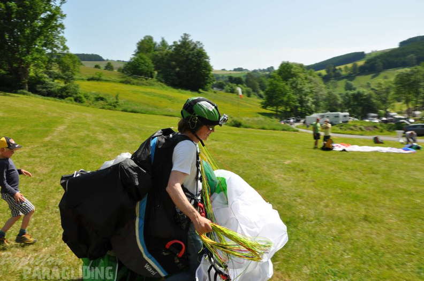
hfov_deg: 53.2
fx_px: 423
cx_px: 212
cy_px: 140
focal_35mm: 36
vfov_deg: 36.8
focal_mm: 24
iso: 200
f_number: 13
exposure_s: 1/160
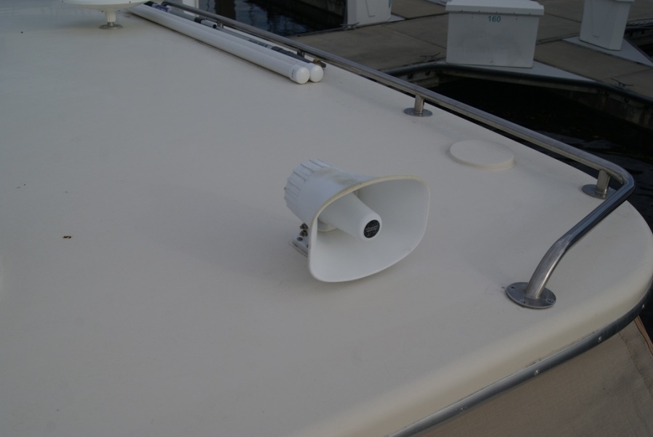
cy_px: 218
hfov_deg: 49.5
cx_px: 326
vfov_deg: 34.3
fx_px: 708
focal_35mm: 39
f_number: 9
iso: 100
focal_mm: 26
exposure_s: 1/500
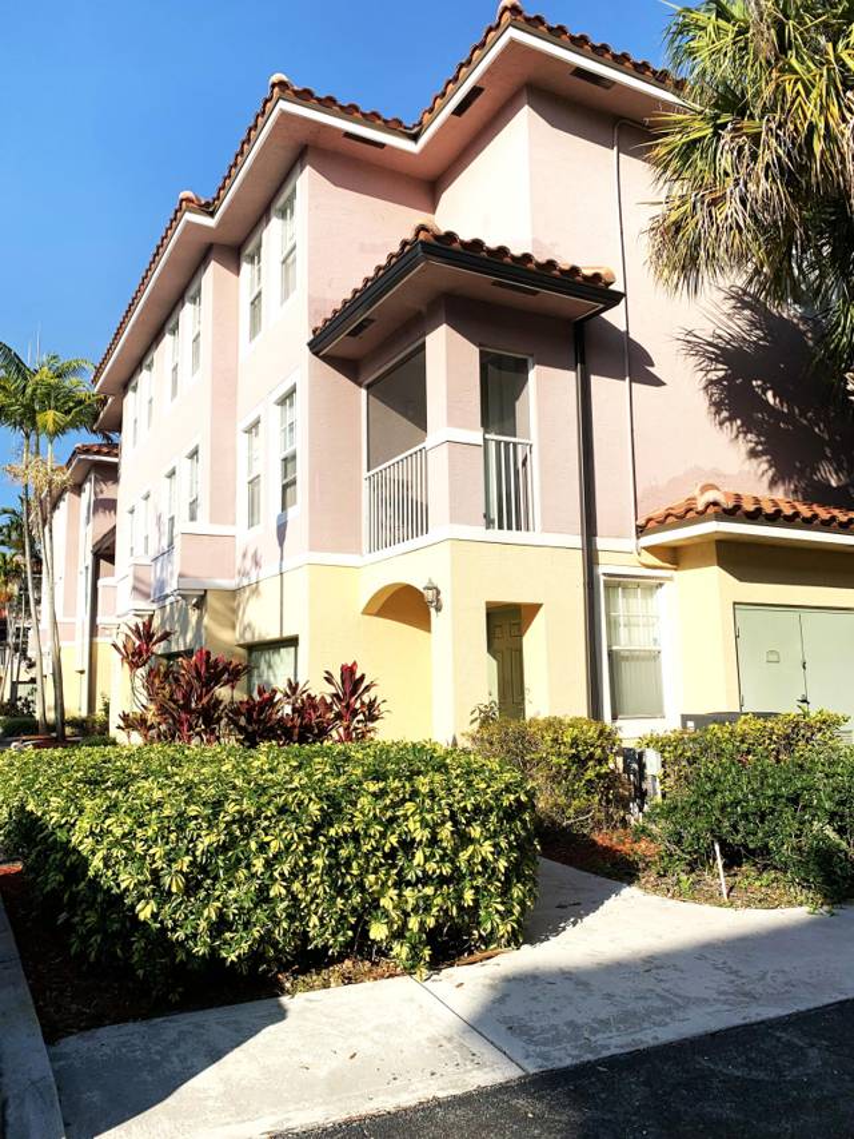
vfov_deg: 67.3
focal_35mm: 26
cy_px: 570
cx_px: 427
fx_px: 855
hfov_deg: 53.1
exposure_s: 1/3086
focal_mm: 4.25
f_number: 1.8
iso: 25
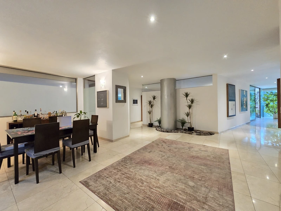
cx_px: 140
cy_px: 106
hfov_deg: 106.2
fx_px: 106
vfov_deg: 89.9
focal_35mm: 13
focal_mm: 2.2
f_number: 2.2
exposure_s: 1/60
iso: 800
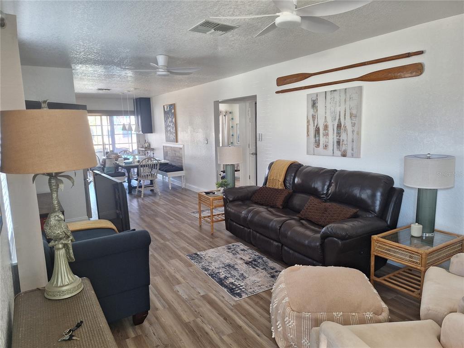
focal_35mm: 23
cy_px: 174
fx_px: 308
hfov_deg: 73.9
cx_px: 232
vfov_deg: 58.9
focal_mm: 5.54
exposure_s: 1/40
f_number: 1.8
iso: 160
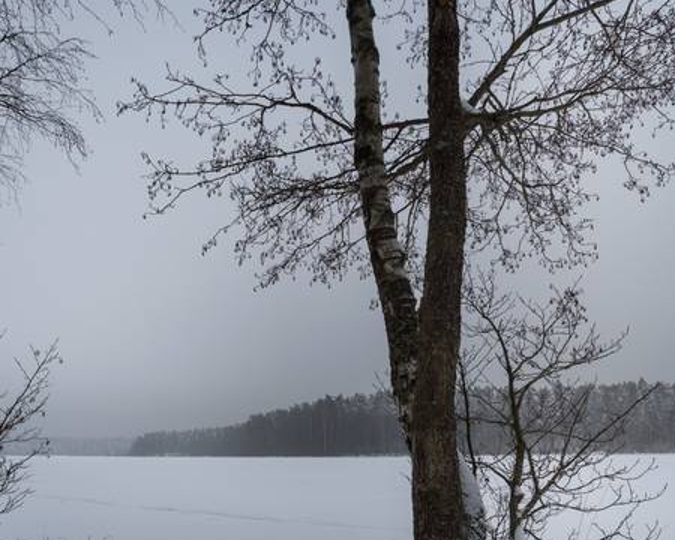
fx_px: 599
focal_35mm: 30
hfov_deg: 57.5
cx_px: 228
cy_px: 345
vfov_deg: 48.0
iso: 500
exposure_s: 1/400
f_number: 13
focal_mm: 20
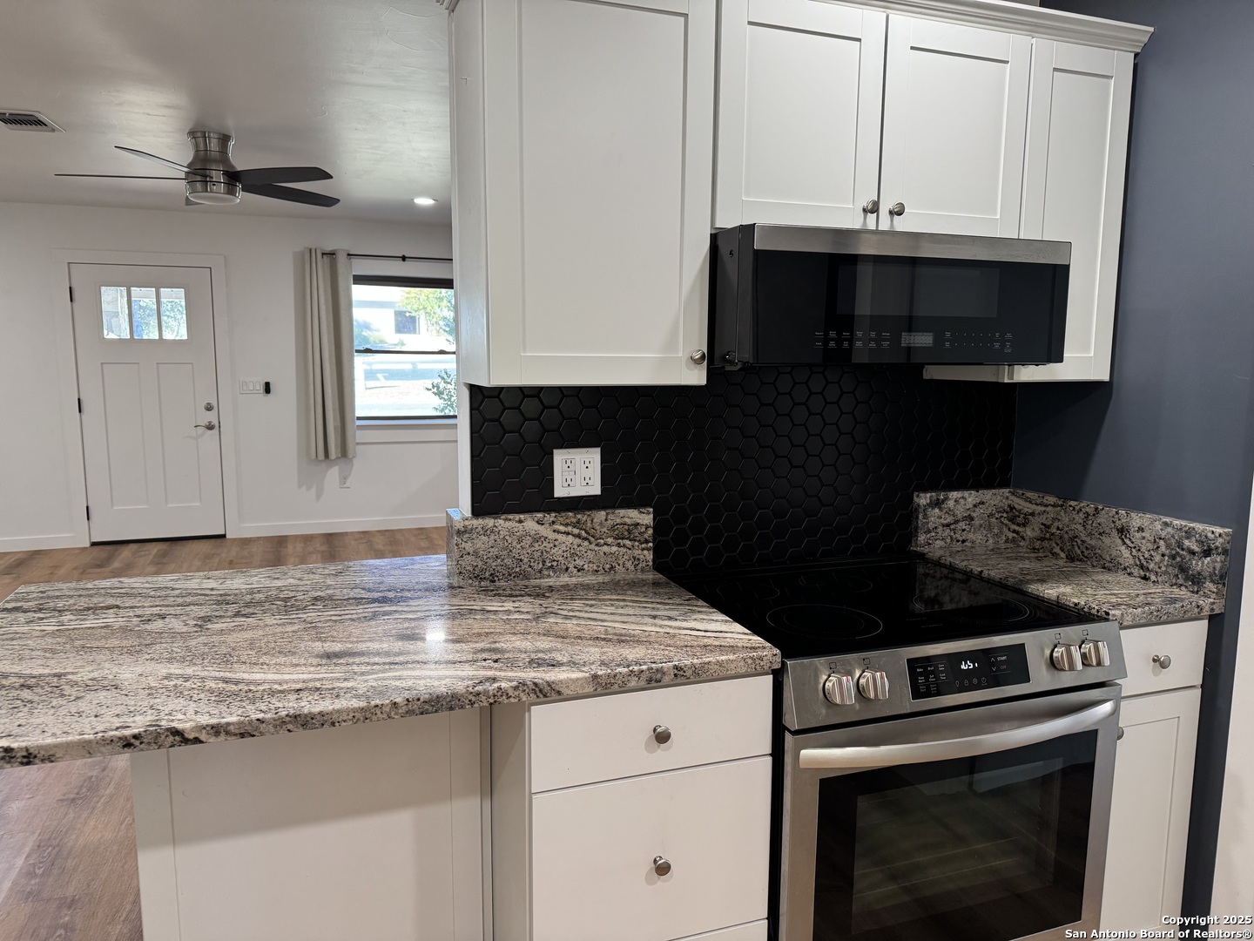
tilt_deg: -7.6
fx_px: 869
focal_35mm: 24
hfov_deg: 71.6
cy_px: 470
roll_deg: -0.9
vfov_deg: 56.8
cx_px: 627
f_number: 1.78
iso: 200
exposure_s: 1/120
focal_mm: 6.76
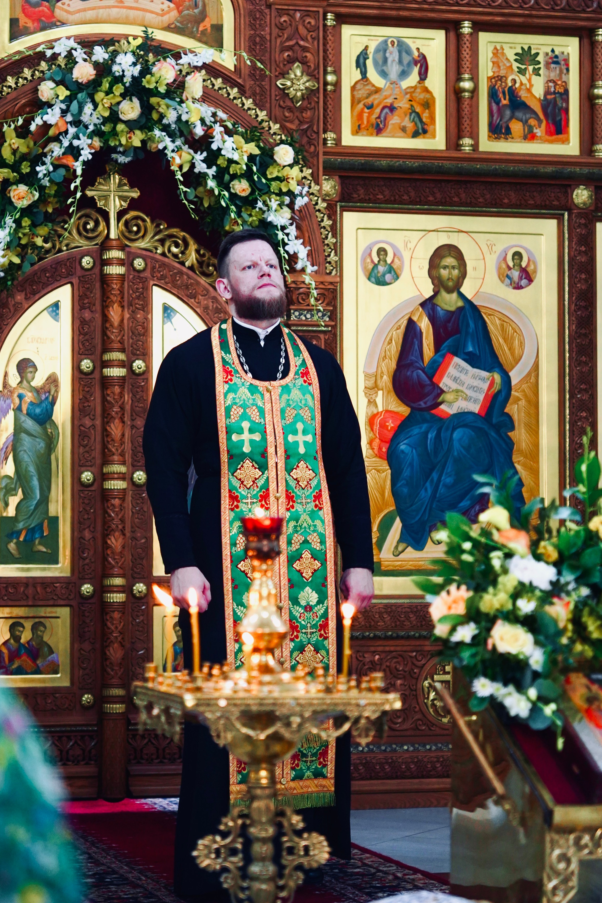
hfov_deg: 16.6
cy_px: 439
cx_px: 268
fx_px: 2057
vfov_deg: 24.8
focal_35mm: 82
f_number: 2.8
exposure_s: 1/200
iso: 3200
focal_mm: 70
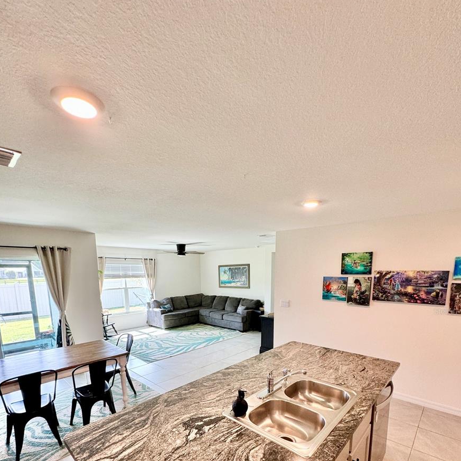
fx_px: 256
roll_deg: -0.4
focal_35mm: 17
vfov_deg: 80.9
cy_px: 311
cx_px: 234
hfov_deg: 84.0
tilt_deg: -8.8
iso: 200
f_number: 2.2
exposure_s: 1/120
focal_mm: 2.22
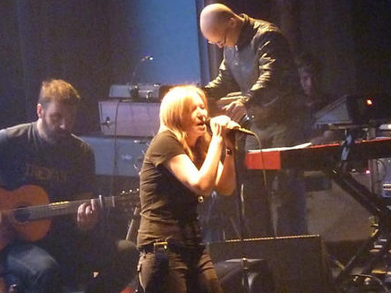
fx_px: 6354
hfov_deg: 3.5
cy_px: 203
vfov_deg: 2.6
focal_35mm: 563
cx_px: 204
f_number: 5.9
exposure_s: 1/15
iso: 3200
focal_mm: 68.8
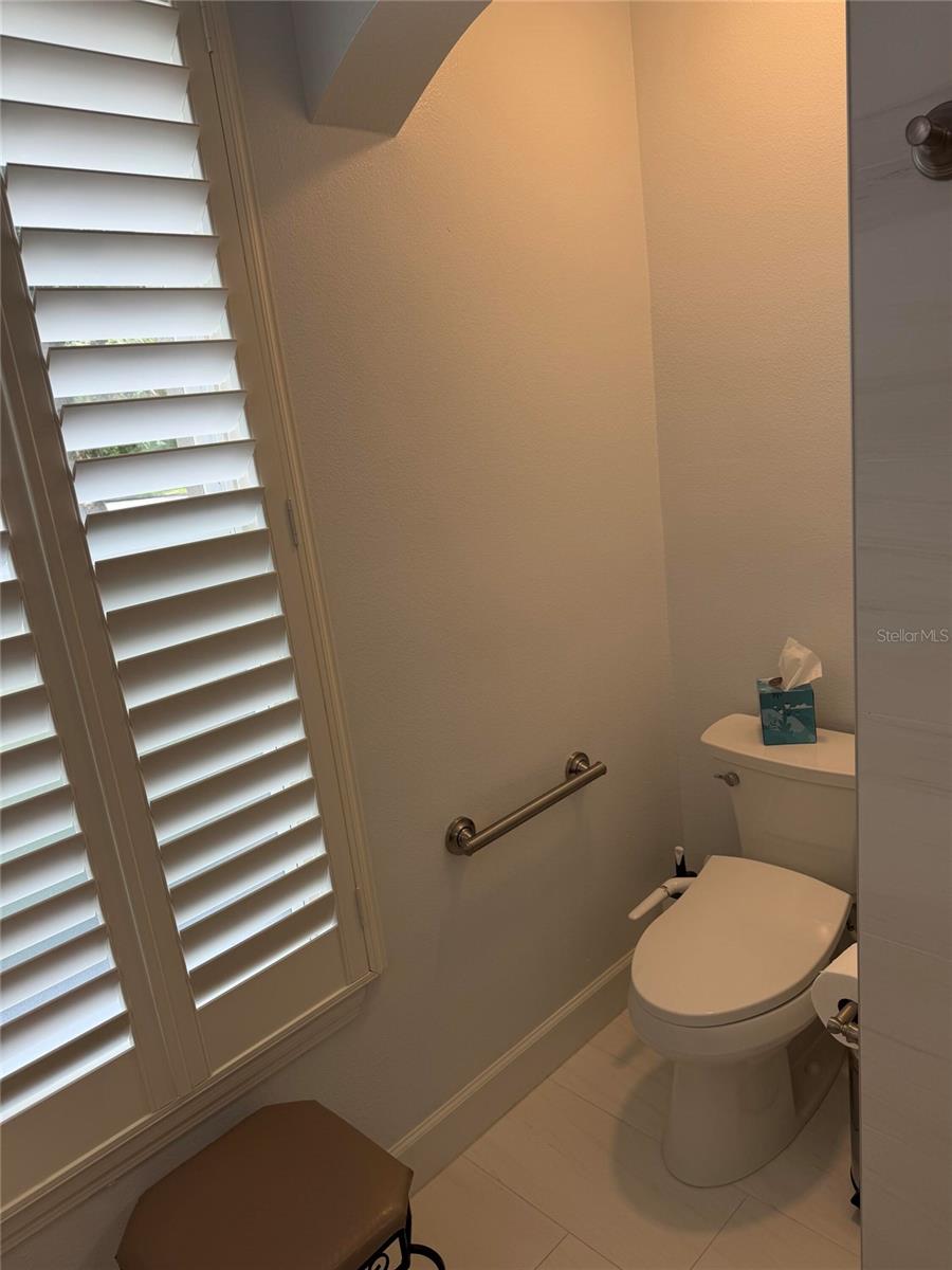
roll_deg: +6.6
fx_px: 880
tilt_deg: -14.5
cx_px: 476
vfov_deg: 71.6
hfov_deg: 56.8
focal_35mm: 24
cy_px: 635
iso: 64
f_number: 1.78
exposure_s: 1/130
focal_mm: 6.76
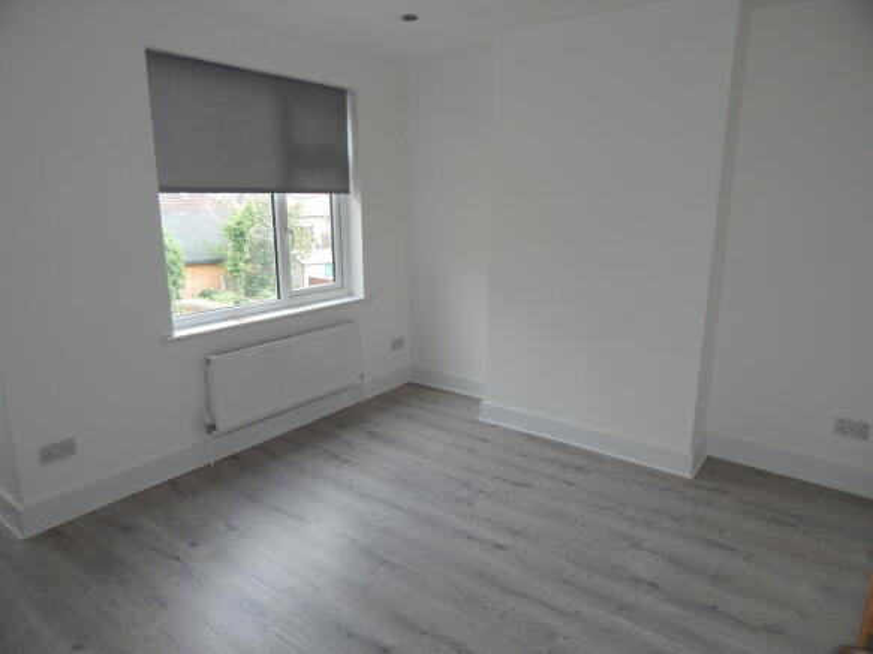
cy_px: 327
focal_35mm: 22
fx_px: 555
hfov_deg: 76.4
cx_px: 436
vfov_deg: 61.1
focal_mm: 4
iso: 125
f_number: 3
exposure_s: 1/50
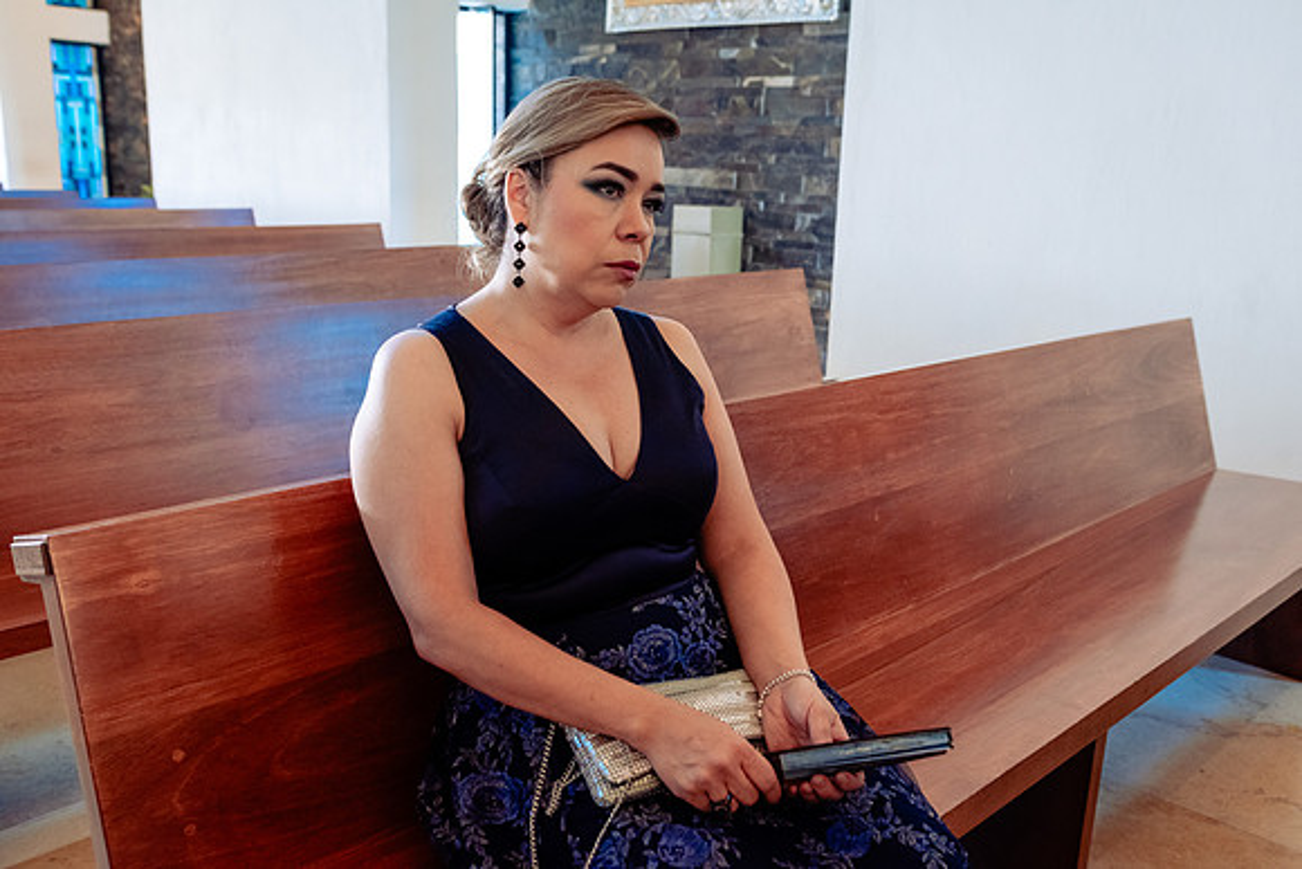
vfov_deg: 41.1
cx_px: 651
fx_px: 1159
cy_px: 434
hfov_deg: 58.6
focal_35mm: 32
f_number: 4.5
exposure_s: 1/160
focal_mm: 32
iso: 2500
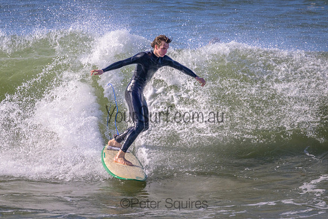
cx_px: 139
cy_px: 93
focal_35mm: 921
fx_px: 8395
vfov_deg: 1.5
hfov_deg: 2.2
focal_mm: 800
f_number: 11
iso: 900
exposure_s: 1/2000
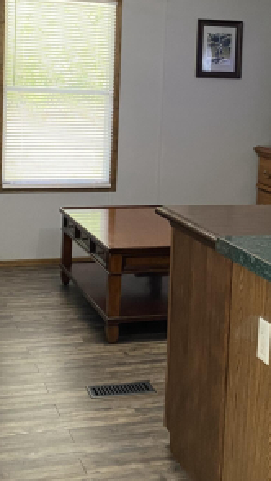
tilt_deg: -4.0
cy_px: 150
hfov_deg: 18.7
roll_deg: -2.6
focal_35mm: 64
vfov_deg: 32.5
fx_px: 817
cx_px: 205
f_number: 1.8
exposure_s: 1/60
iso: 500
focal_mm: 4.25
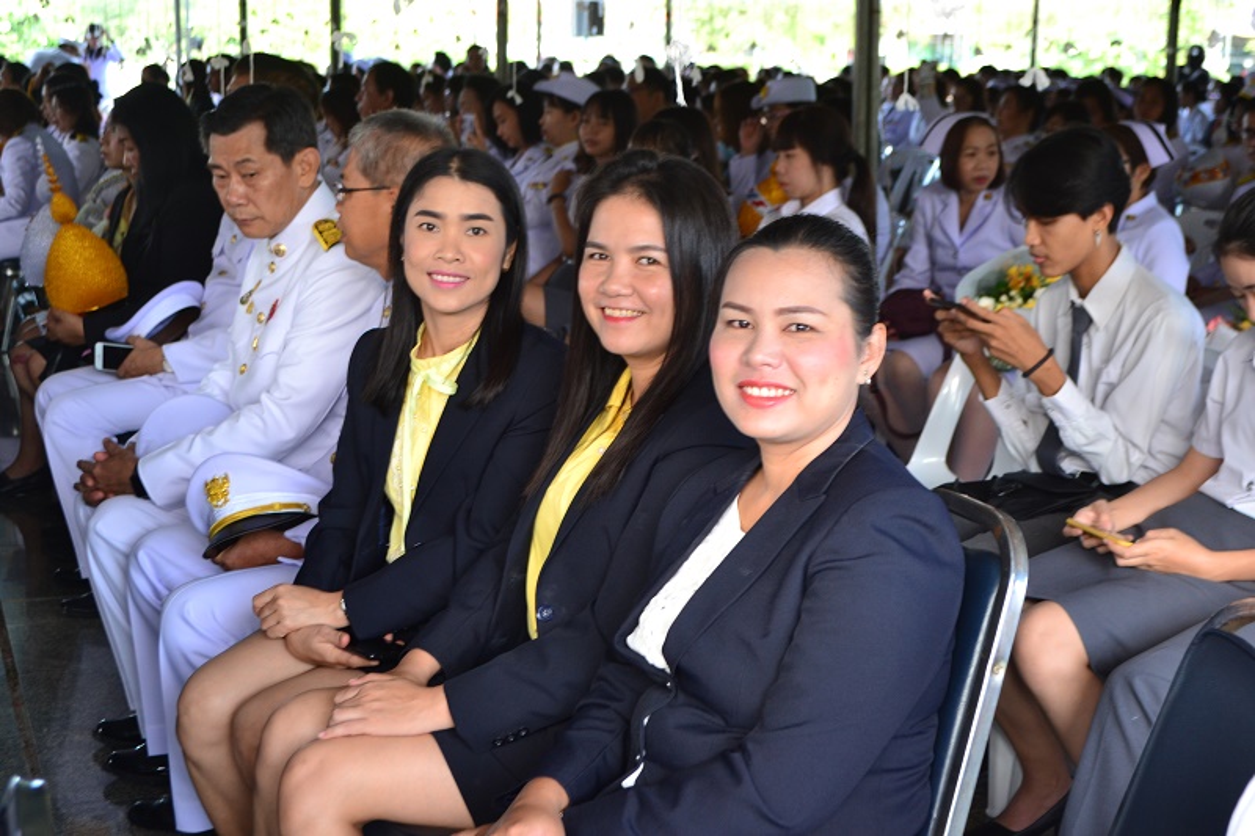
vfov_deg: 25.0
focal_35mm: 54
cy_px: 418
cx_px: 628
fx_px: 1882
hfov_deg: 36.9
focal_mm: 36
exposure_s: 1/20
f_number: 5
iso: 400
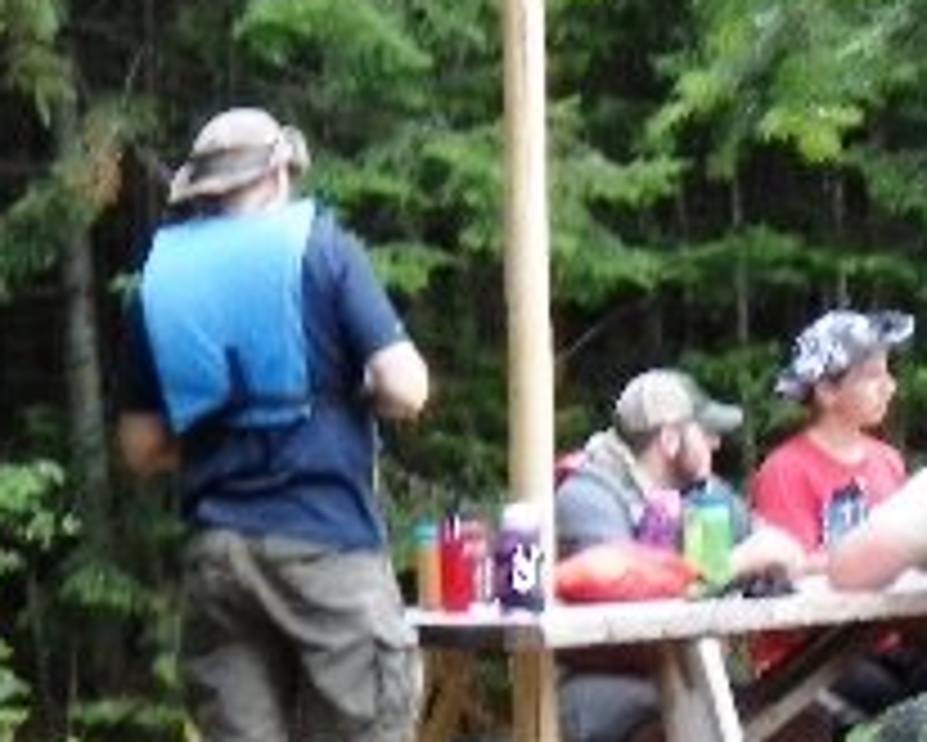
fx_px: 6450
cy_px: 346
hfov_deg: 8.2
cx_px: 662
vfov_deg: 6.6
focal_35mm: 235
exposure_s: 1/80
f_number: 4.6
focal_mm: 11.1
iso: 160
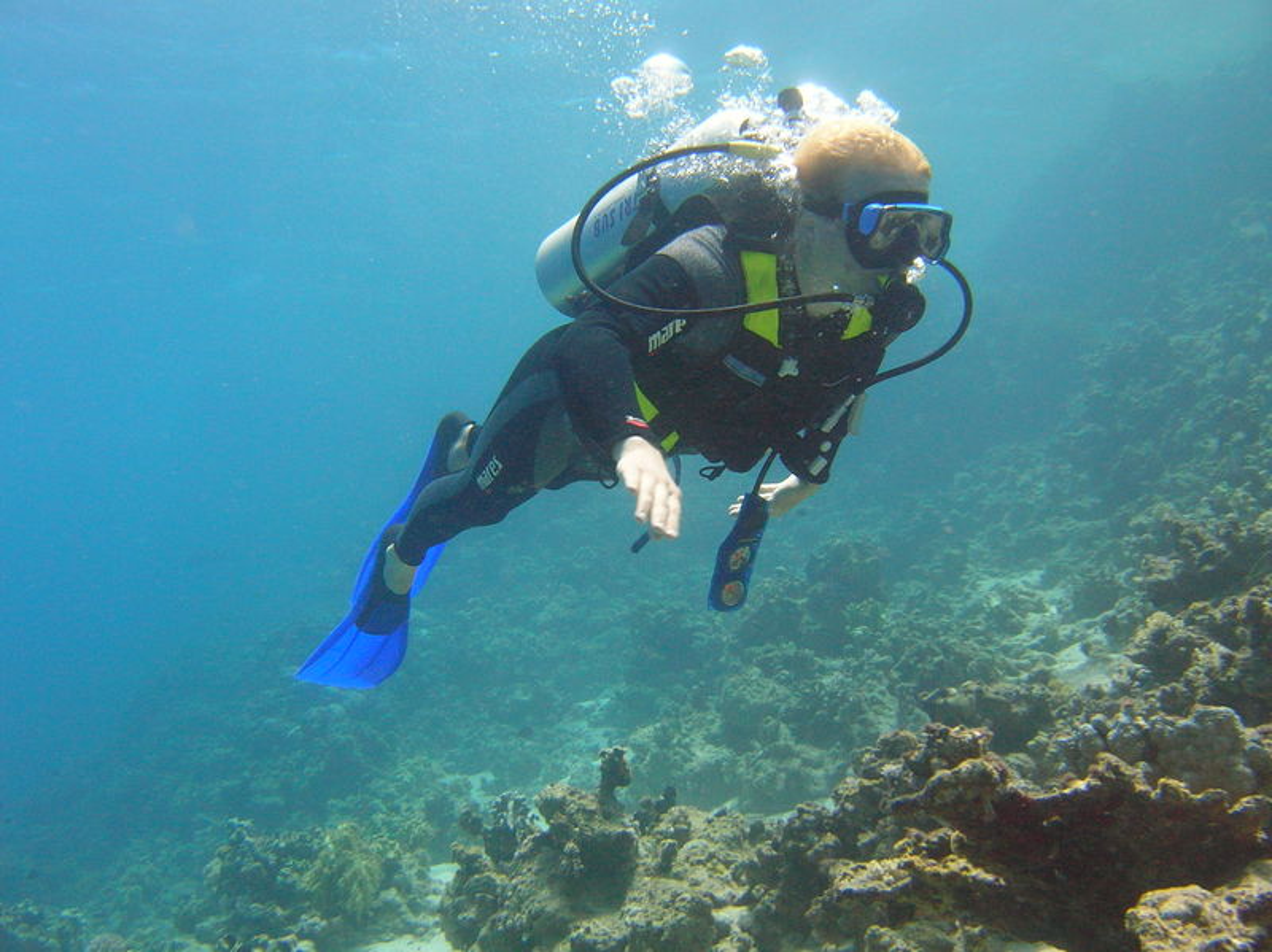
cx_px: 636
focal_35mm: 34
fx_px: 1249
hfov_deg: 54.0
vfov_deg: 41.8
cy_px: 476
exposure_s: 1/116
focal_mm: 5.7
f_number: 4.9
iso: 50
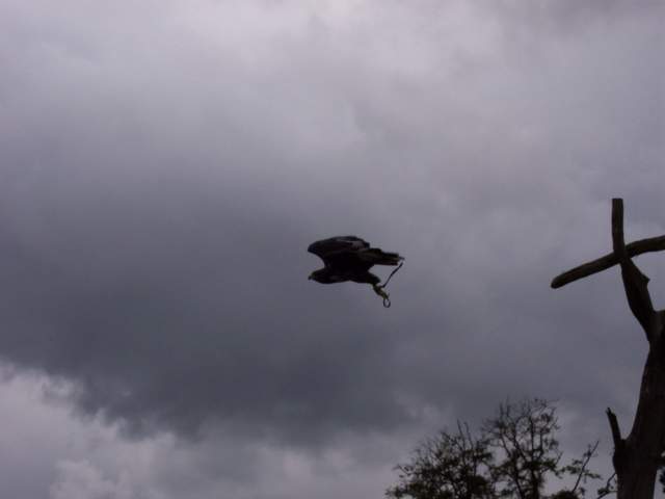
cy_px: 250
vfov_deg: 13.0
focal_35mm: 114
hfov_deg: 17.3
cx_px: 332
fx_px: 2190
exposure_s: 1/700
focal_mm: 24
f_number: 8
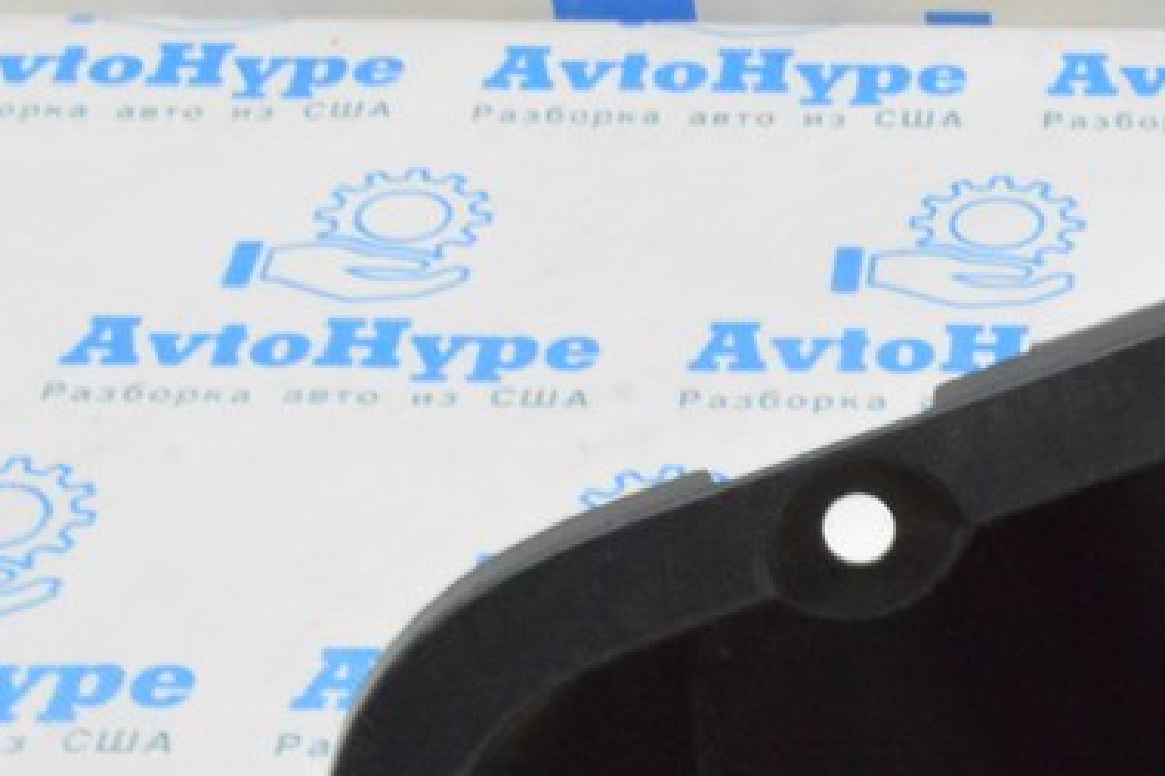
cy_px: 774
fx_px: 3429
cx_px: 1341
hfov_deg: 18.4
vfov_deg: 12.7
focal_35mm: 106
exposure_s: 1/15
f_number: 20
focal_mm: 26
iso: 6400
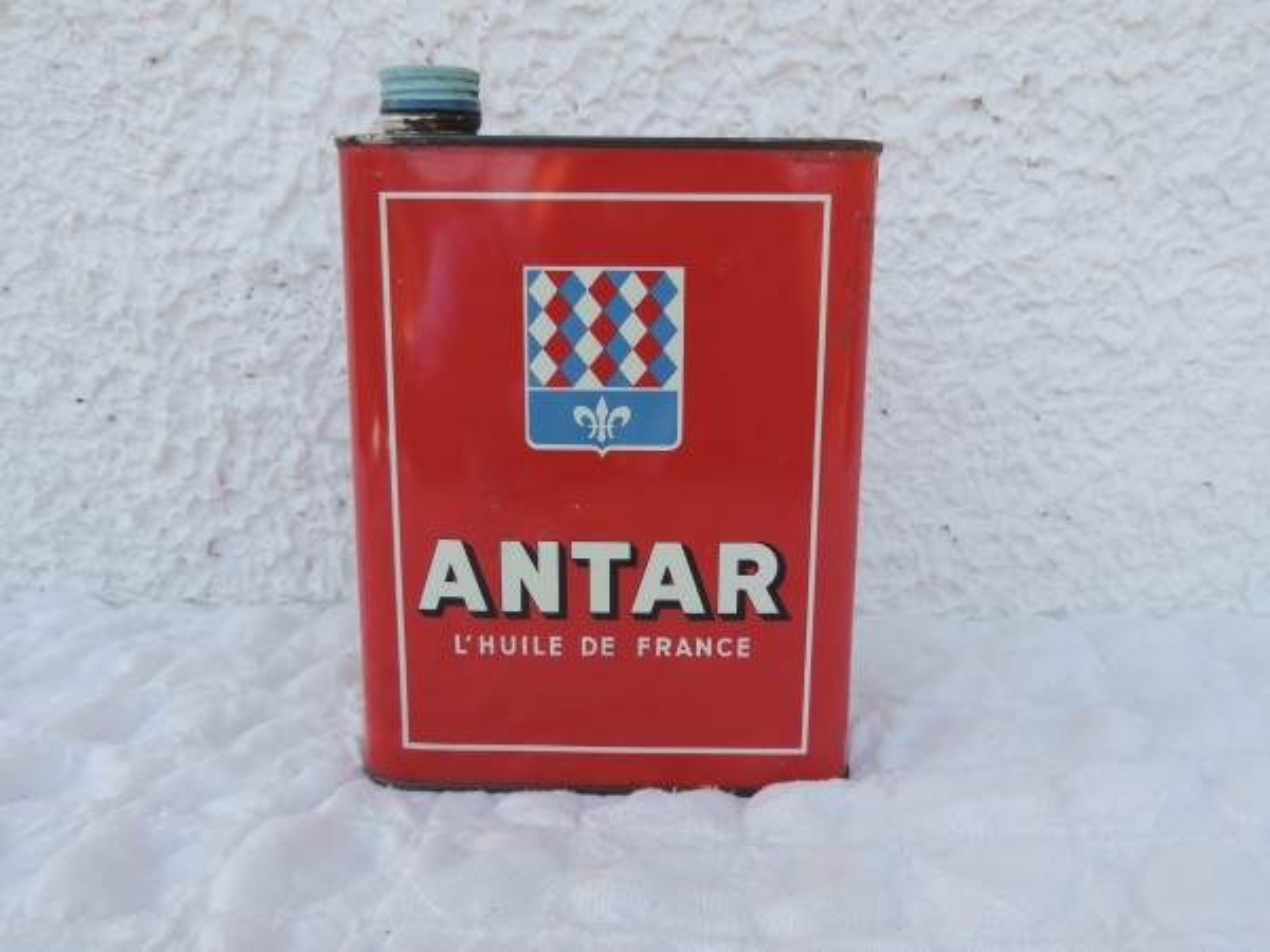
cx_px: 635
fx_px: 1101
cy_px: 476
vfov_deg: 46.8
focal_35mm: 30
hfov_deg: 60.0
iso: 80
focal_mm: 5.3
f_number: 3.1
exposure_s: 1/160
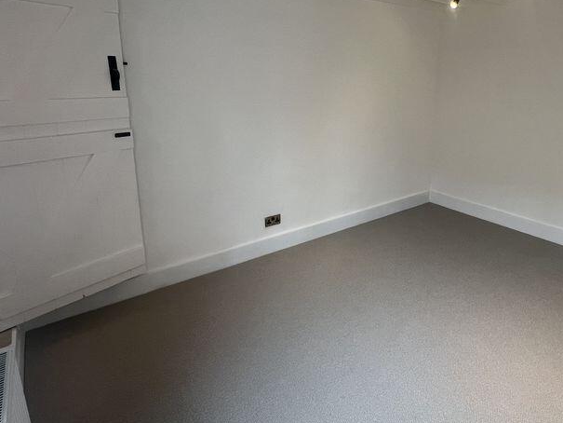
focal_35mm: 22
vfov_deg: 60.3
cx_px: 372
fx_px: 358
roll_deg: -1.1
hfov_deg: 74.2
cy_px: 158
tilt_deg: -13.0
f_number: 1.8
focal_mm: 1.57
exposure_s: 1/100
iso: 80
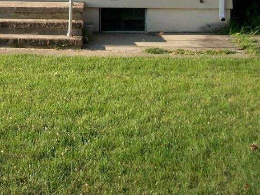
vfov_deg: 17.5
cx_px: -35
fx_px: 601
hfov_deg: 22.8
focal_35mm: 80
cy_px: -48
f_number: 8.8
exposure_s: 1/125
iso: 80
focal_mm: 5.7
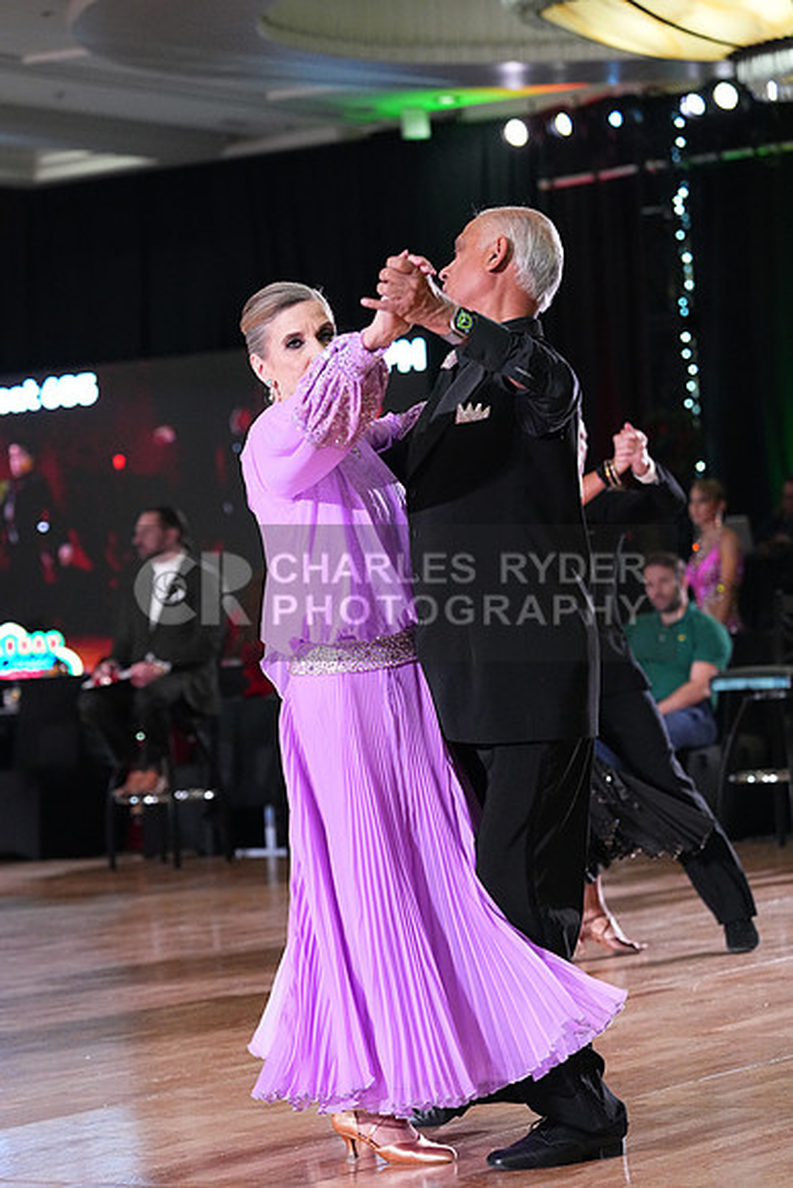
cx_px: 396
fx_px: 3632
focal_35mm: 110
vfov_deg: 18.6
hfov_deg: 12.5
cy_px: 594
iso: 6400
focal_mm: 110
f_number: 4.5
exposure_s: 1/400
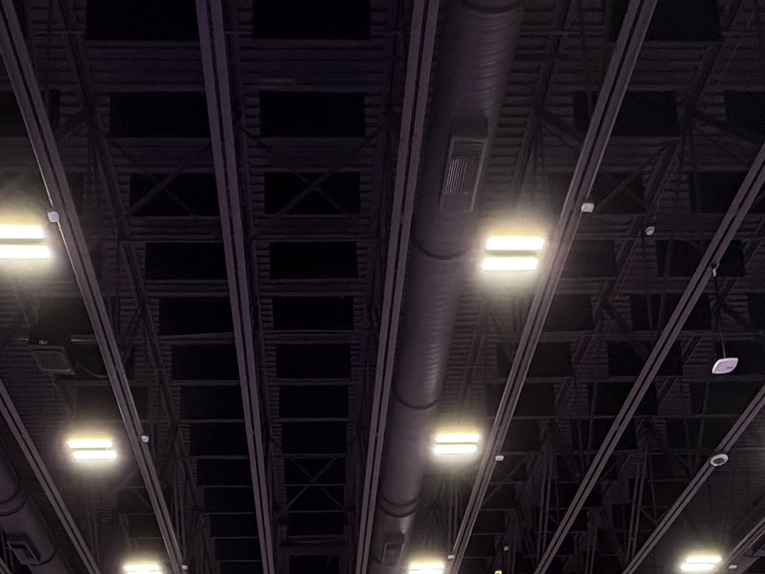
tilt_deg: +10.8
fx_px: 1017
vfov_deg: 26.0
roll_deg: +1.4
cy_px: 780
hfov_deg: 41.2
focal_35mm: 46
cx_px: 347
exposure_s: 1/76
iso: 320
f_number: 2.2
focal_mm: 2.22
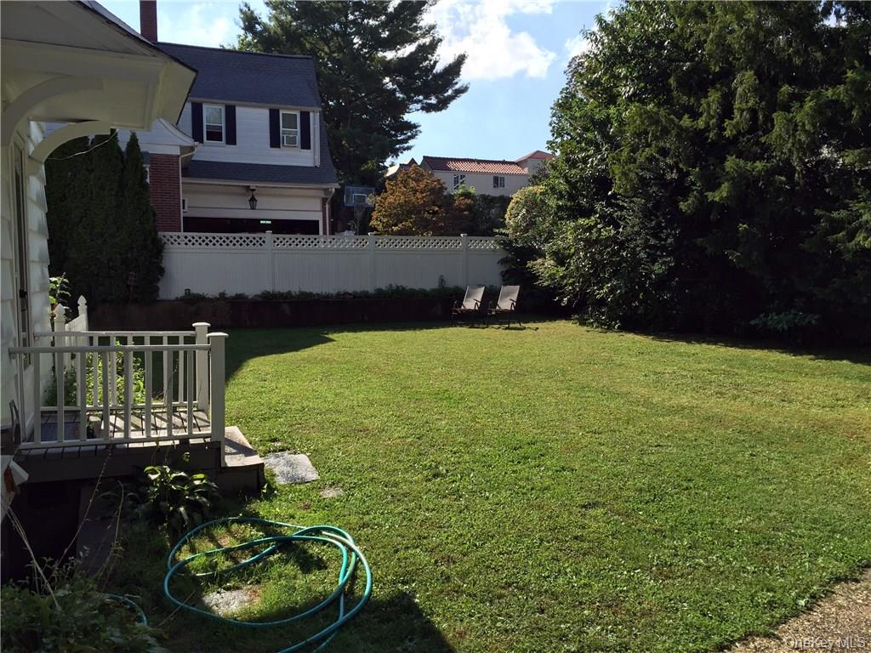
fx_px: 730
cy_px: 326
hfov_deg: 61.7
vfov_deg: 48.2
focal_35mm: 29
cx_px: 436
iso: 32
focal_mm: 4.15
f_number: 2.2
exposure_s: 1/1199
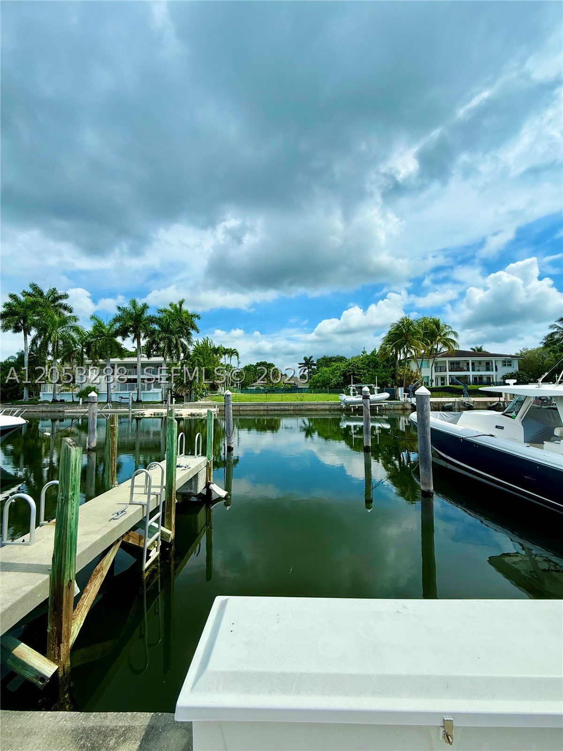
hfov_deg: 85.7
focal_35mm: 14
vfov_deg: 102.1
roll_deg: +0.4
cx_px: 282
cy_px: 376
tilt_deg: +5.7
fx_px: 304
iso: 50
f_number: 2.2
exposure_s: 1/3289
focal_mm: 2.22
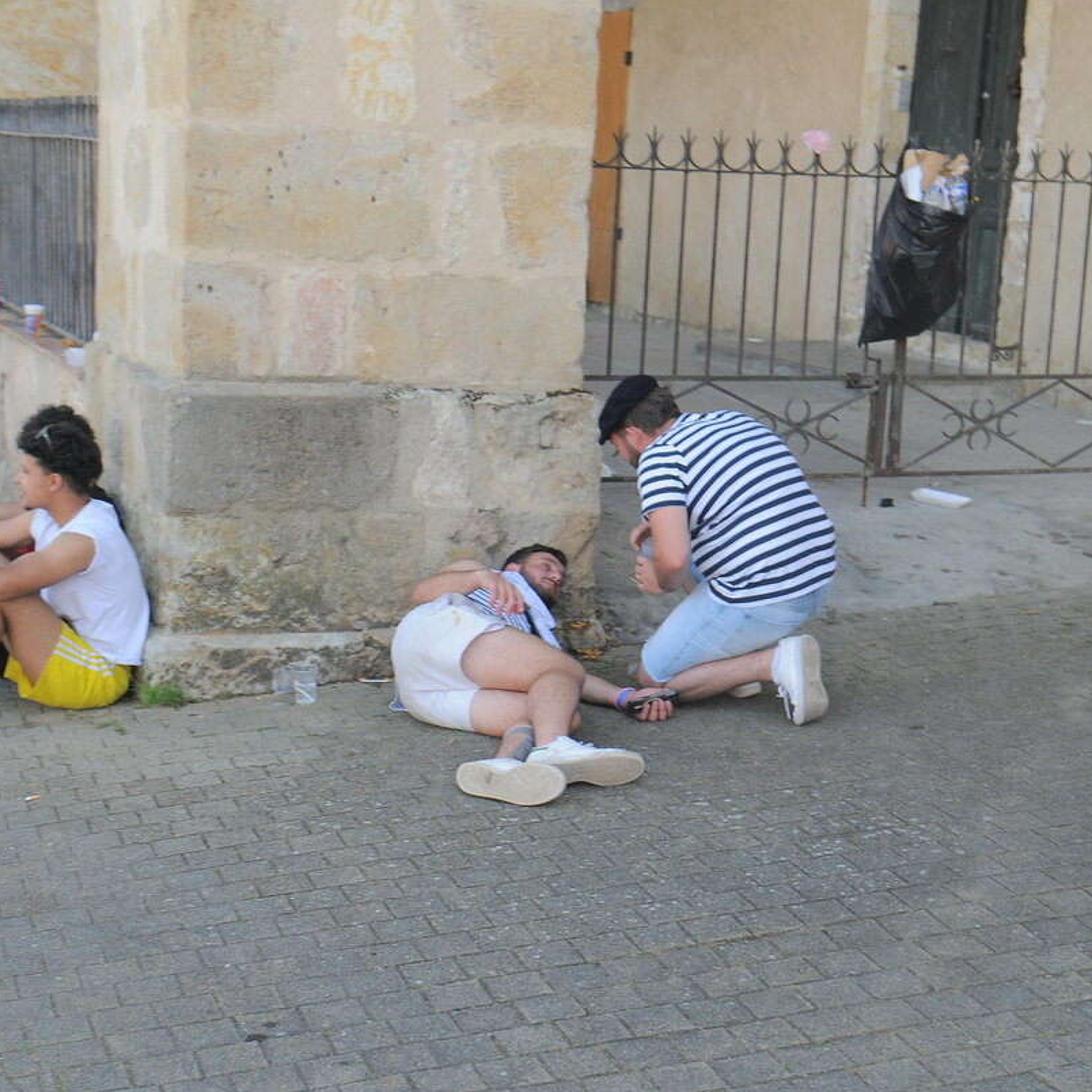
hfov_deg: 27.7
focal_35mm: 62
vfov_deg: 27.7
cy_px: 549
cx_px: 501
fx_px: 2213
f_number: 5.6
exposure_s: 1/125
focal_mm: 32
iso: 200
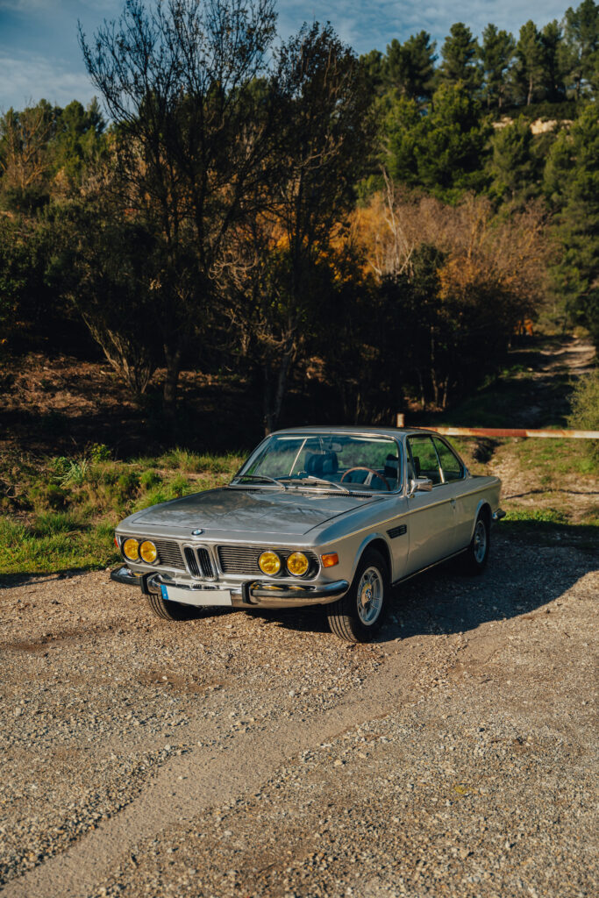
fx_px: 965
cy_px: 449
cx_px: 300
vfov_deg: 49.9
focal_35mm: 39
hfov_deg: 34.5
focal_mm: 38.7
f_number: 2.8
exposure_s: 1/350
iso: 50
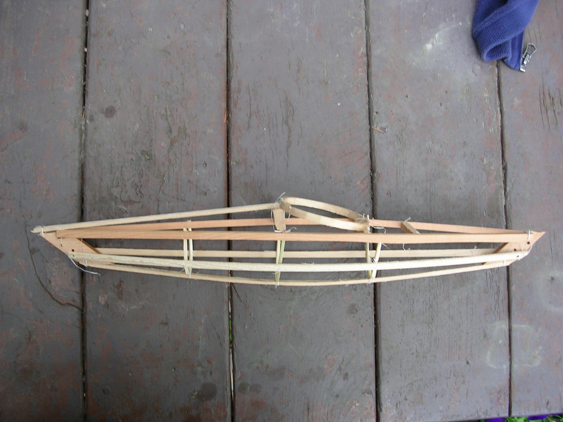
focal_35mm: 38
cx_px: 282
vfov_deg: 37.7
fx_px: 618
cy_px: 211
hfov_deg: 49.0
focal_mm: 5.8
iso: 50
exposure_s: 1/64.5
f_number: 2.8
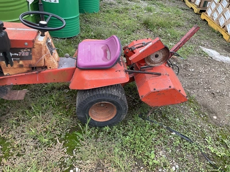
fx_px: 193
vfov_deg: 48.2
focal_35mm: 29
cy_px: 86
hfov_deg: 61.7
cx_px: 115
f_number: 1.8
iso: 20
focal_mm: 3
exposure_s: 1/152
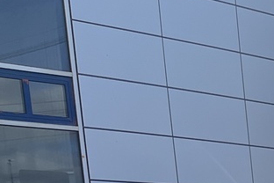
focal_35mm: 125
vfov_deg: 9.5
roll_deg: +1.1
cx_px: 631
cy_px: 464
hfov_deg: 13.0
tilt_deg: -11.6
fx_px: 951
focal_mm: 5.1
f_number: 1.6
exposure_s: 1/2463
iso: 50
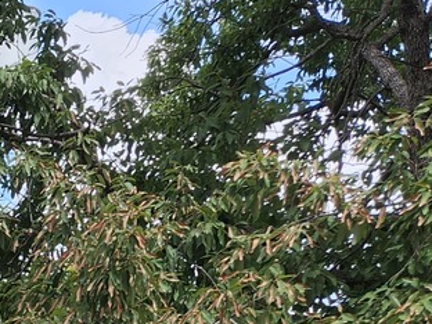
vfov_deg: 12.1
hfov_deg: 14.9
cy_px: 687
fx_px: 1323
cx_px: -454
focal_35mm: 106
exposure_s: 1/485
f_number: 1.8
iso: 20
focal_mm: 5.4
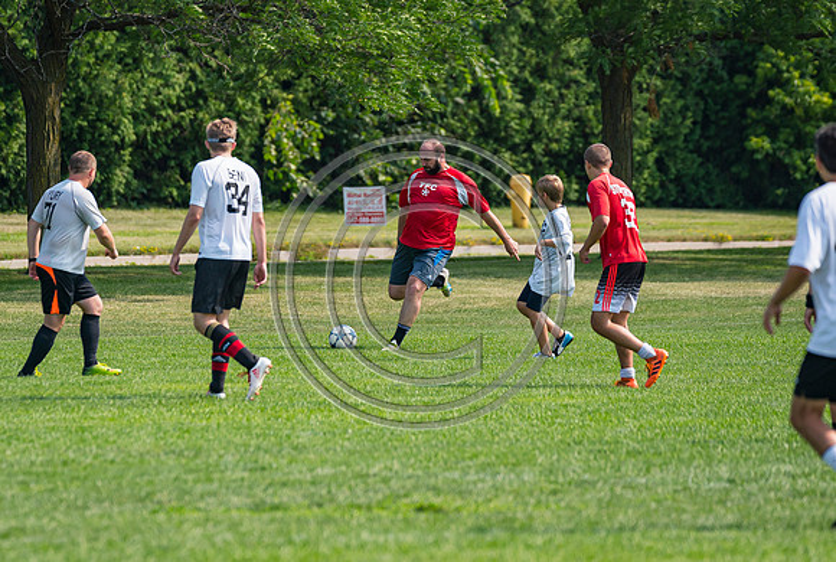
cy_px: 233
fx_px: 8930
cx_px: 364
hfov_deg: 5.4
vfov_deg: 3.6
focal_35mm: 384
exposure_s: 1/3200
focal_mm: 200
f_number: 3.2
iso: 400
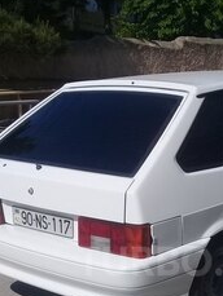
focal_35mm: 67
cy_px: 261
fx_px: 575
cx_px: 178
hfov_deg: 21.7
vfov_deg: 28.0
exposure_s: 1/2778
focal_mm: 3.3
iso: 50
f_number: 2.2
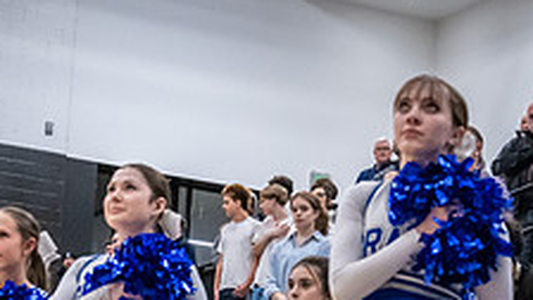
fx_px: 2176
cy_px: 368
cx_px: 250
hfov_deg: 14.0
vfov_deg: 7.8
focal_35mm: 154
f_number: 5.6
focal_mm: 48
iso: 10000
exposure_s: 1/400
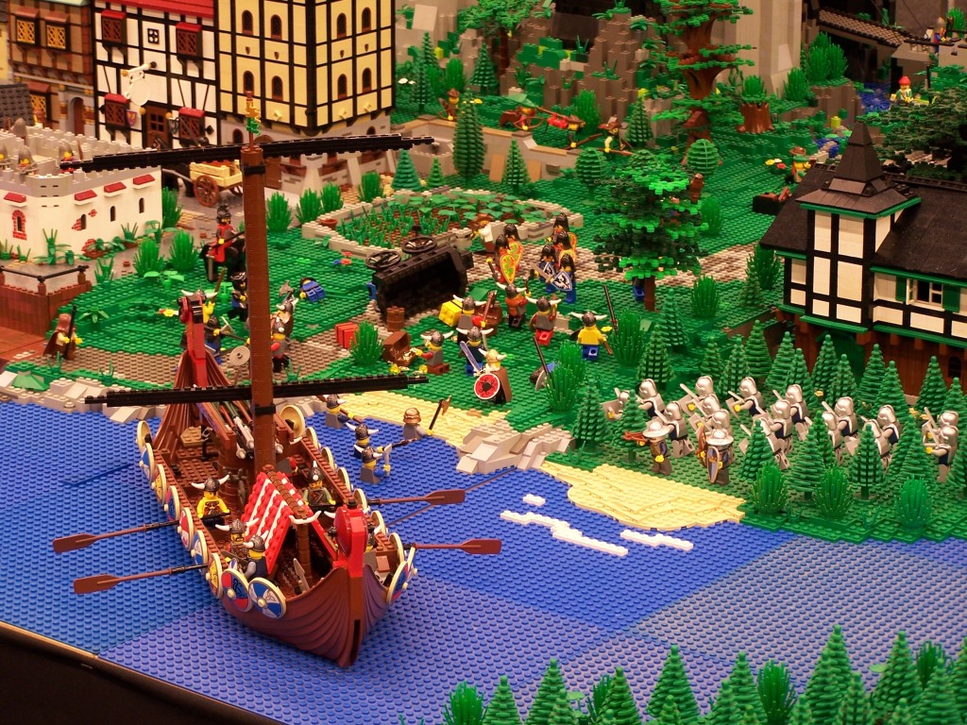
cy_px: 362
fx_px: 2933
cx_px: 484
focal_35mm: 105
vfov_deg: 14.1
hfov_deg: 18.7
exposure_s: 1/2
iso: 80
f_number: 3.2
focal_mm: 17.5
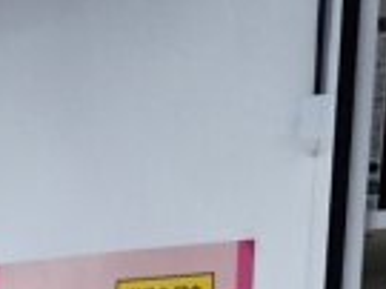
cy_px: 933
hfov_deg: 10.3
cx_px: -477
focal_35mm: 171
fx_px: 1905
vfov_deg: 7.4
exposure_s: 1/120
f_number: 1.8
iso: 125
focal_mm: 6.4
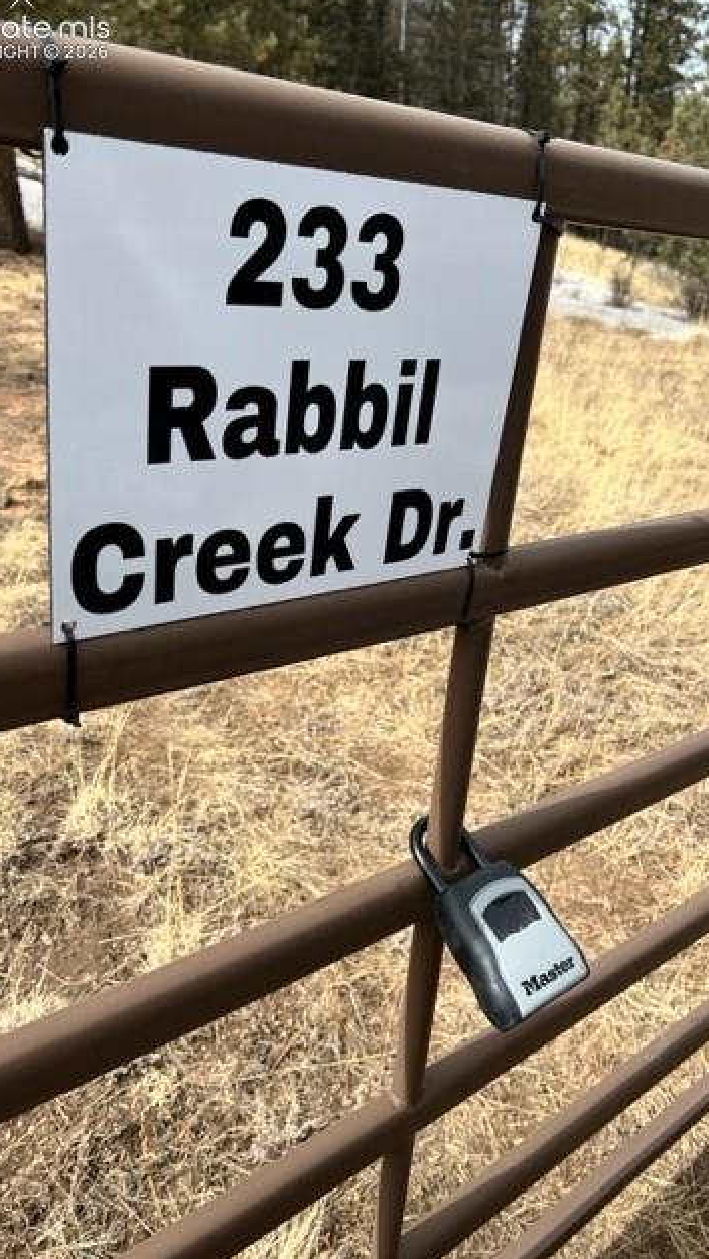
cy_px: 620
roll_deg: +0.6
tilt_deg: -24.9
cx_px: 409
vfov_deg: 66.0
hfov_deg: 40.1
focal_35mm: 29
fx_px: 968
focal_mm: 5.7
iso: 50
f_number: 1.5
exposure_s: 1/2915
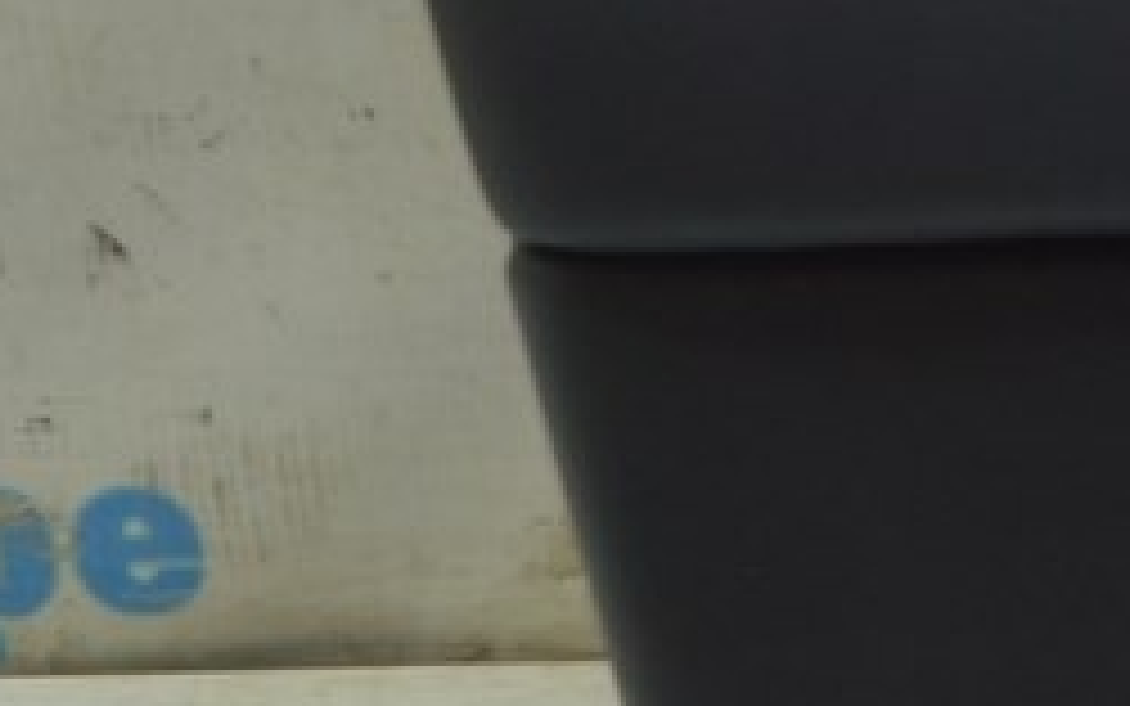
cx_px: 2283
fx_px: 4808
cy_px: -749
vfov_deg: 8.0
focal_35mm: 156
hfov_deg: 11.9
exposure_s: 1/20
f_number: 5.6
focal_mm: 25
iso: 400
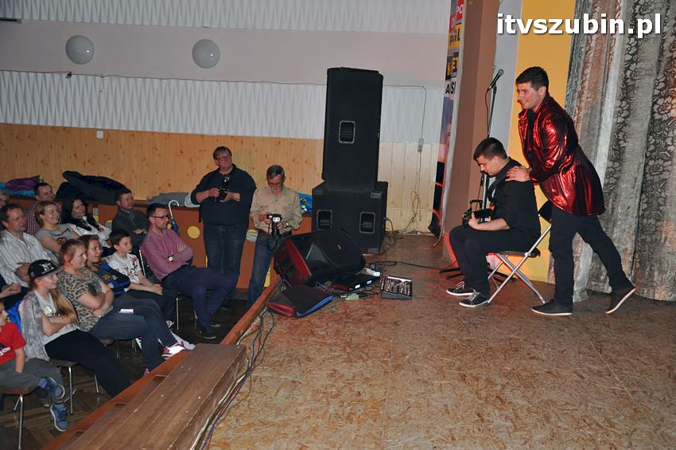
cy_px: 225
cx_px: 338
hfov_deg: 53.2
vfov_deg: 36.8
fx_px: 675
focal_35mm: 36
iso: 1000
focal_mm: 24
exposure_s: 1/60
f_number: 4.5
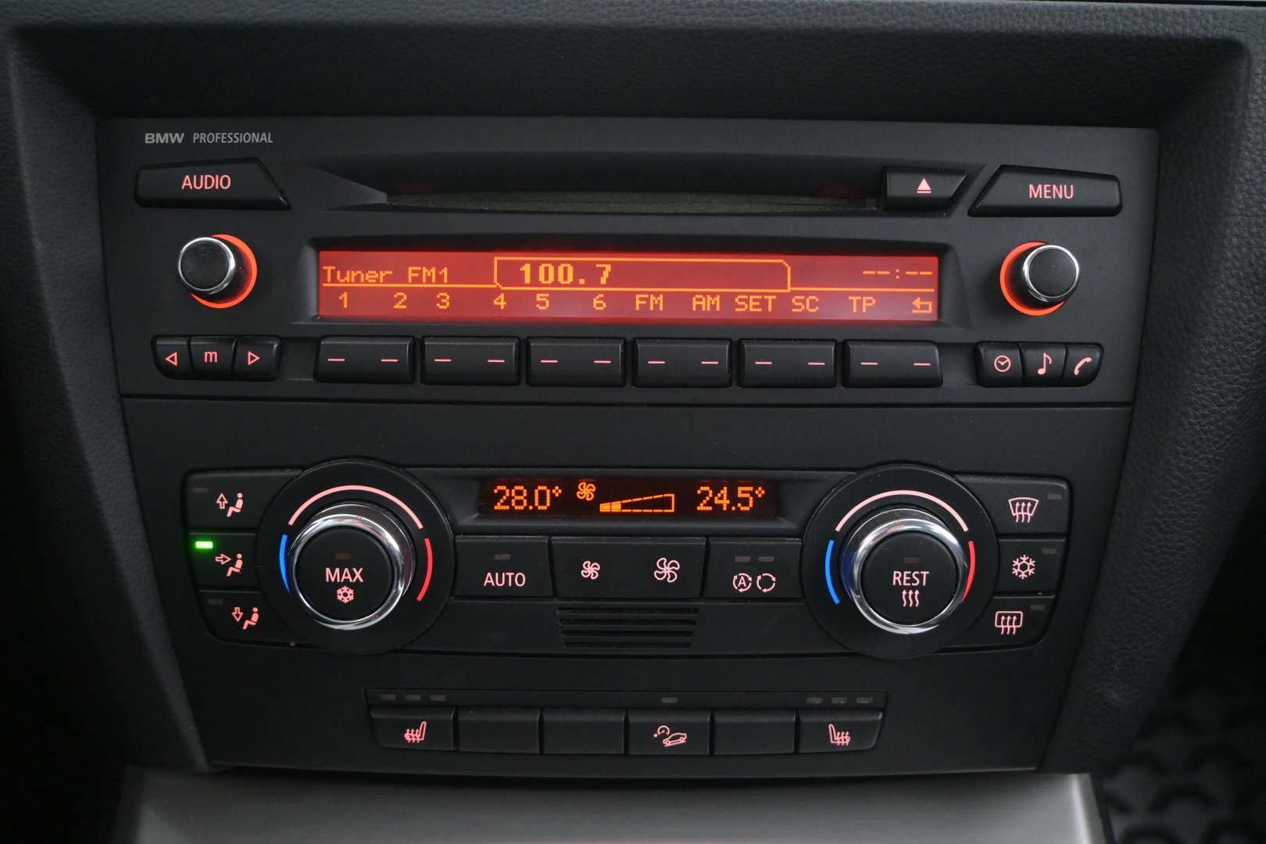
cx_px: 633
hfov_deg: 53.1
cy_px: 422
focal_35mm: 36
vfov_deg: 36.9
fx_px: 1266
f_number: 4.2
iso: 5000
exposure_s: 1/40
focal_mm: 24
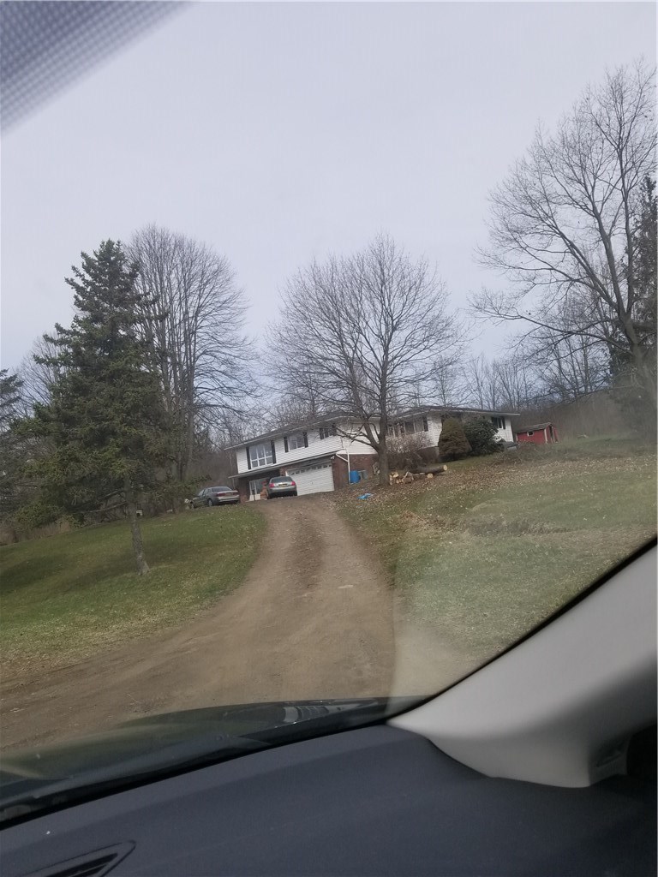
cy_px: 438
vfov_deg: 67.3
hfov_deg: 53.1
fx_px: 659
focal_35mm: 26
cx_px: 329
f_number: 1.7
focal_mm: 4.25
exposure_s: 1/1792
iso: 50
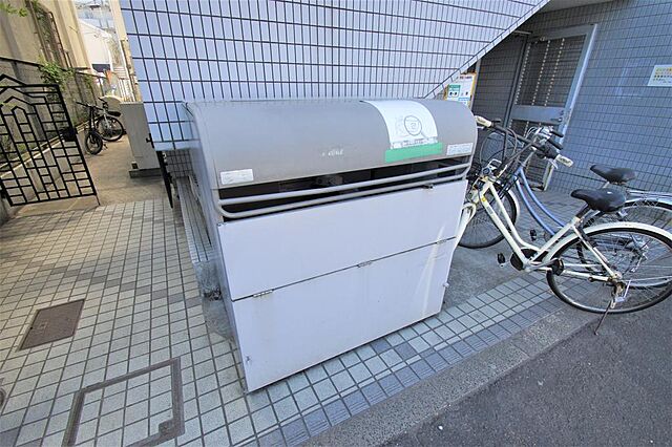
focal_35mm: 15
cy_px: 224
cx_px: 336
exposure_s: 1/100
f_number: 6.3
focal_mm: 10
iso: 100
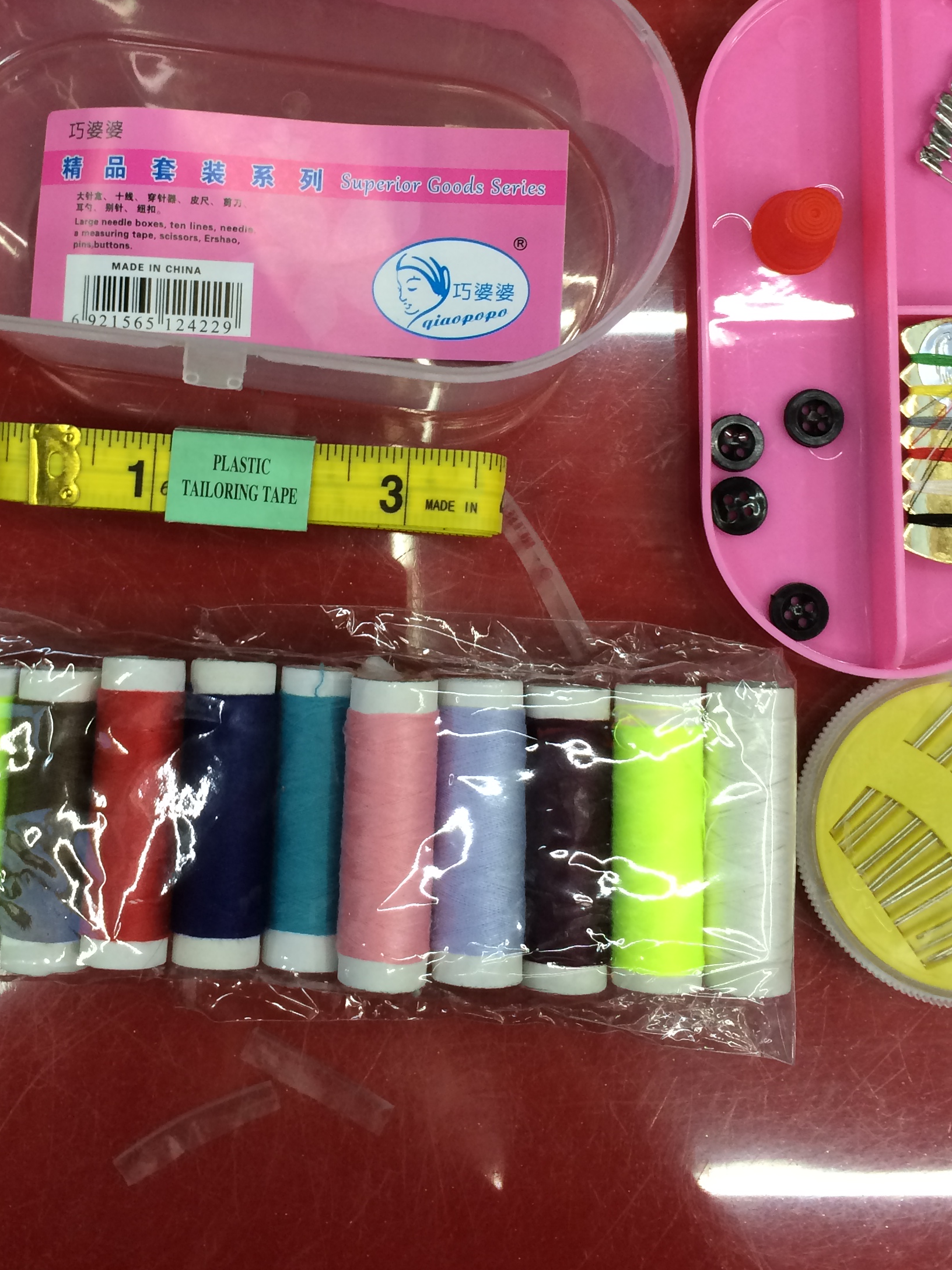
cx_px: 376
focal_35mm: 45
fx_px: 1650
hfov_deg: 32.1
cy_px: 451
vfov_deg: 41.7
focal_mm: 4.12
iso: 100
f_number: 2.2
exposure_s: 1/33
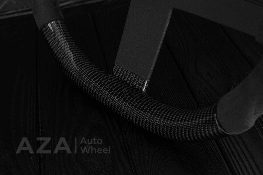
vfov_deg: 25.8
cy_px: 88
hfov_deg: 37.8
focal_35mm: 52
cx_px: 132
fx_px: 384
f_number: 6.3
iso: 500
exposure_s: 1/125
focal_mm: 35
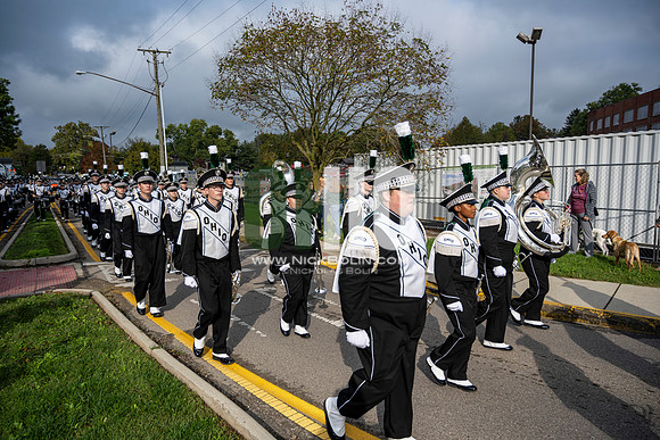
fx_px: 468
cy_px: 220
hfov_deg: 70.4
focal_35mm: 26
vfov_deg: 50.4
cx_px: 330
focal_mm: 25.5
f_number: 4
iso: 125
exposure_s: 1/1600
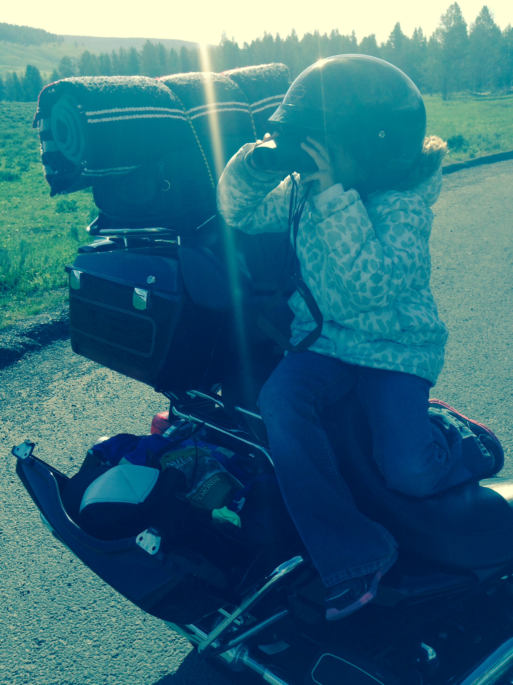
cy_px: 342
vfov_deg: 55.4
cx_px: 256
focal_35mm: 33
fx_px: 652
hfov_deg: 42.9
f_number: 2.4
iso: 50
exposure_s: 1/1022
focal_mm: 4.12
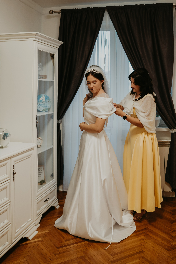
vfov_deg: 54.4
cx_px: 88
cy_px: 132
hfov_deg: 37.9
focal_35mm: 35
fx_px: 257
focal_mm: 35
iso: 800
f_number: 2
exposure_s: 1/160
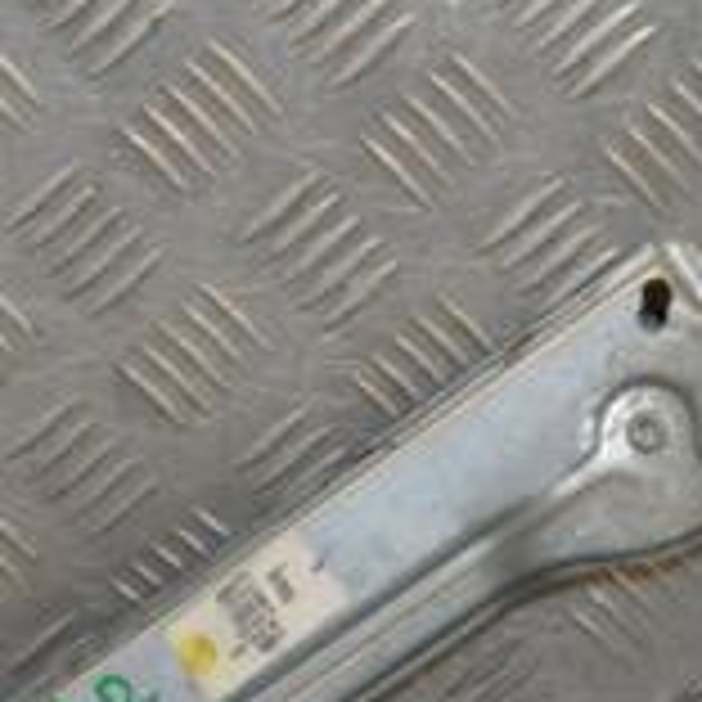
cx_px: 198
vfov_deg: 10.3
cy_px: 855
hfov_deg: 10.5
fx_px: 3832
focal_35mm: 167
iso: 800
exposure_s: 1/200
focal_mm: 34
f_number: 7.1
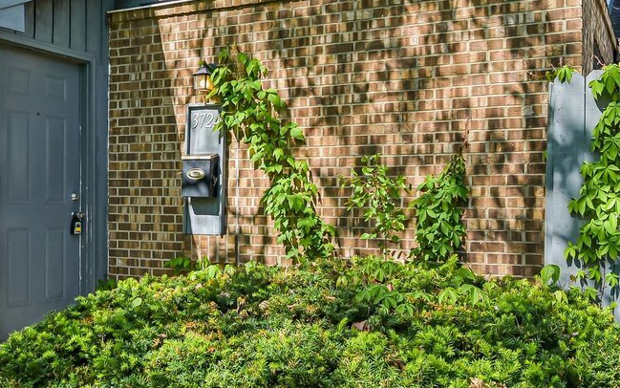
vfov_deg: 28.6
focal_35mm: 45
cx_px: 258
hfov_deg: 44.2
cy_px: 196
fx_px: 761
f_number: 7.1
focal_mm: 14
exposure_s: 1/125
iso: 100
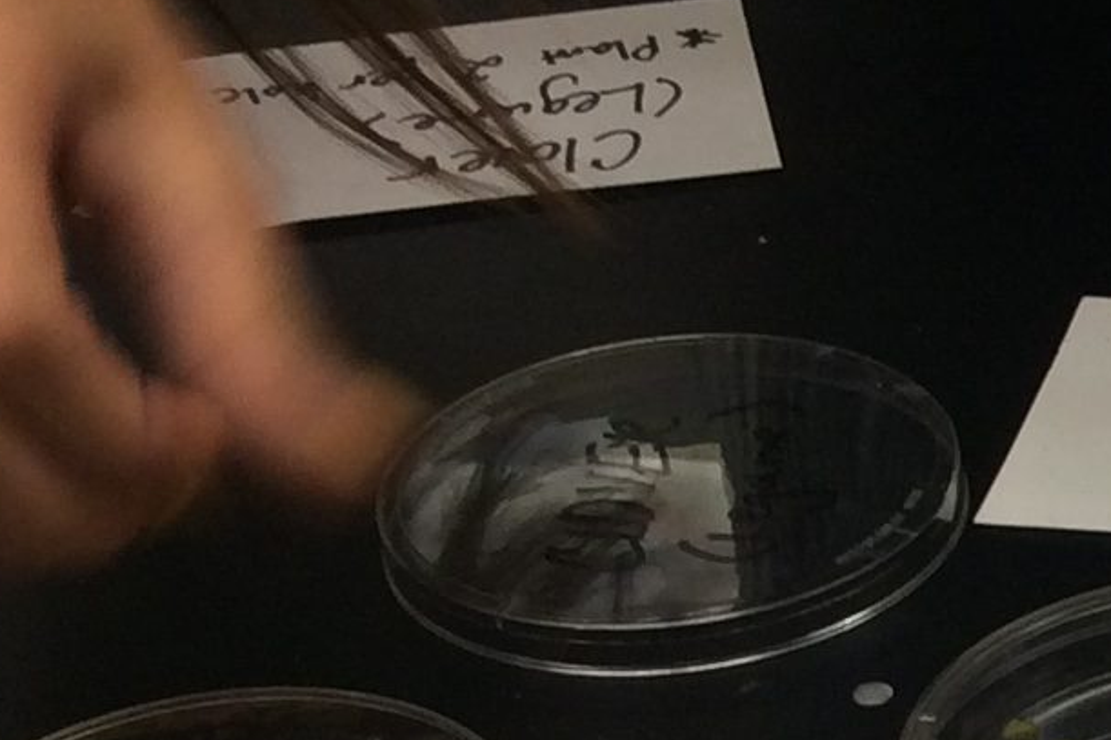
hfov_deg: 13.2
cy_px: 887
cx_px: 1980
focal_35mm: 141
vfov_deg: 9.6
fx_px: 4350
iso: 40
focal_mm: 3.3
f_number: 2.4
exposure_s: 1/24
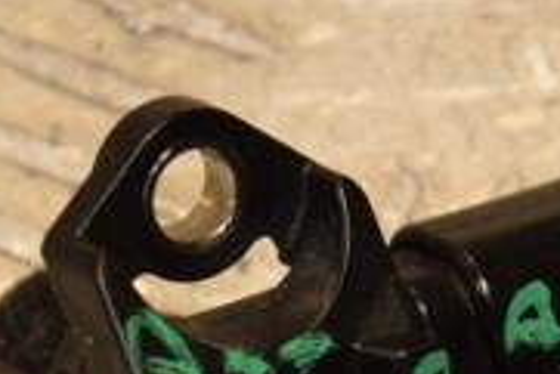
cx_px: 377
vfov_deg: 2.6
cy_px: 414
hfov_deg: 3.9
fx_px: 8137
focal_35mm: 523
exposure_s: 1/200
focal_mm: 105
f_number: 7.1
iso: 800
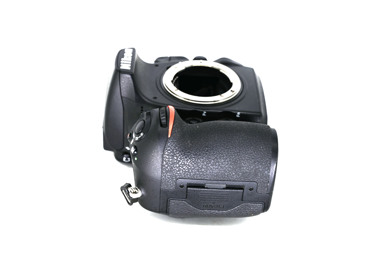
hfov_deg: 34.0
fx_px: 631
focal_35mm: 59
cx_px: 192
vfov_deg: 23.0
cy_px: 128
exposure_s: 1/80
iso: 100
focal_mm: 59
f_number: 8
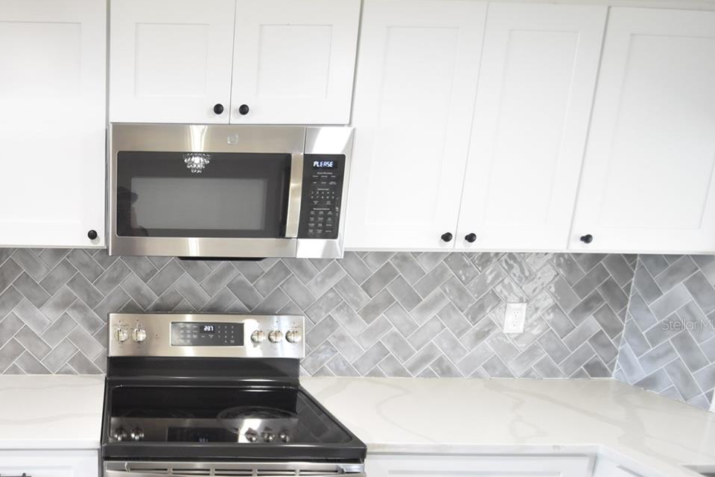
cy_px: 324
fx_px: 496
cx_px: 132
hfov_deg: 64.5
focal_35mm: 25
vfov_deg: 50.2
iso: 1000
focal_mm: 10
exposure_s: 1/60
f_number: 3.5
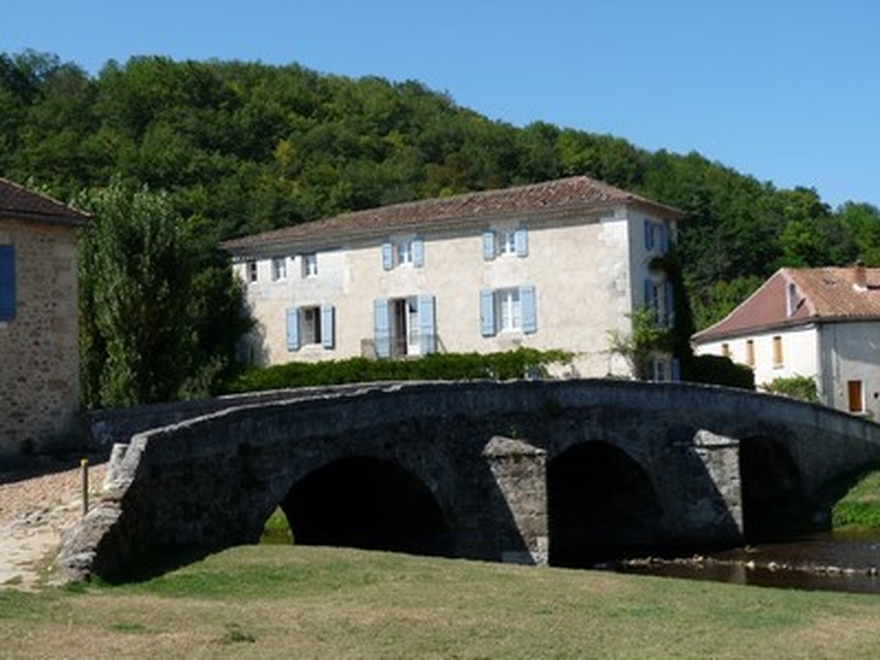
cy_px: 330
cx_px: 440
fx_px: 1246
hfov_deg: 38.9
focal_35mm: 49
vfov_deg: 29.7
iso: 100
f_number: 5.6
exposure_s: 1/400
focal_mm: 8.7
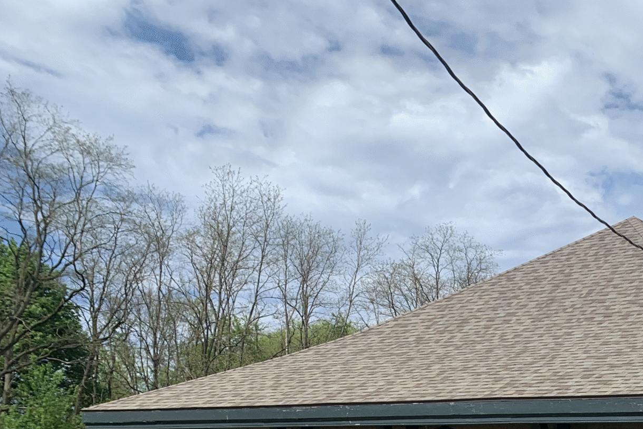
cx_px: 659
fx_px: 1018
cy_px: 499
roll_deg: -1.7
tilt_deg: -0.3
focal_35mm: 57
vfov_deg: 22.2
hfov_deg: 32.0
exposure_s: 1/3086
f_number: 1.8
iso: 25
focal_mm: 4.25
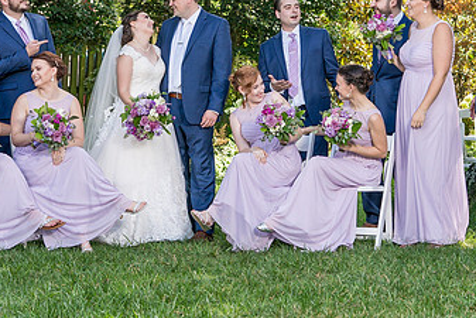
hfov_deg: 16.1
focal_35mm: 127
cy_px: 57
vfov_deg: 10.8
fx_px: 1680
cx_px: 162
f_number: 6.3
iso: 200
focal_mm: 72
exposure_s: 1/200
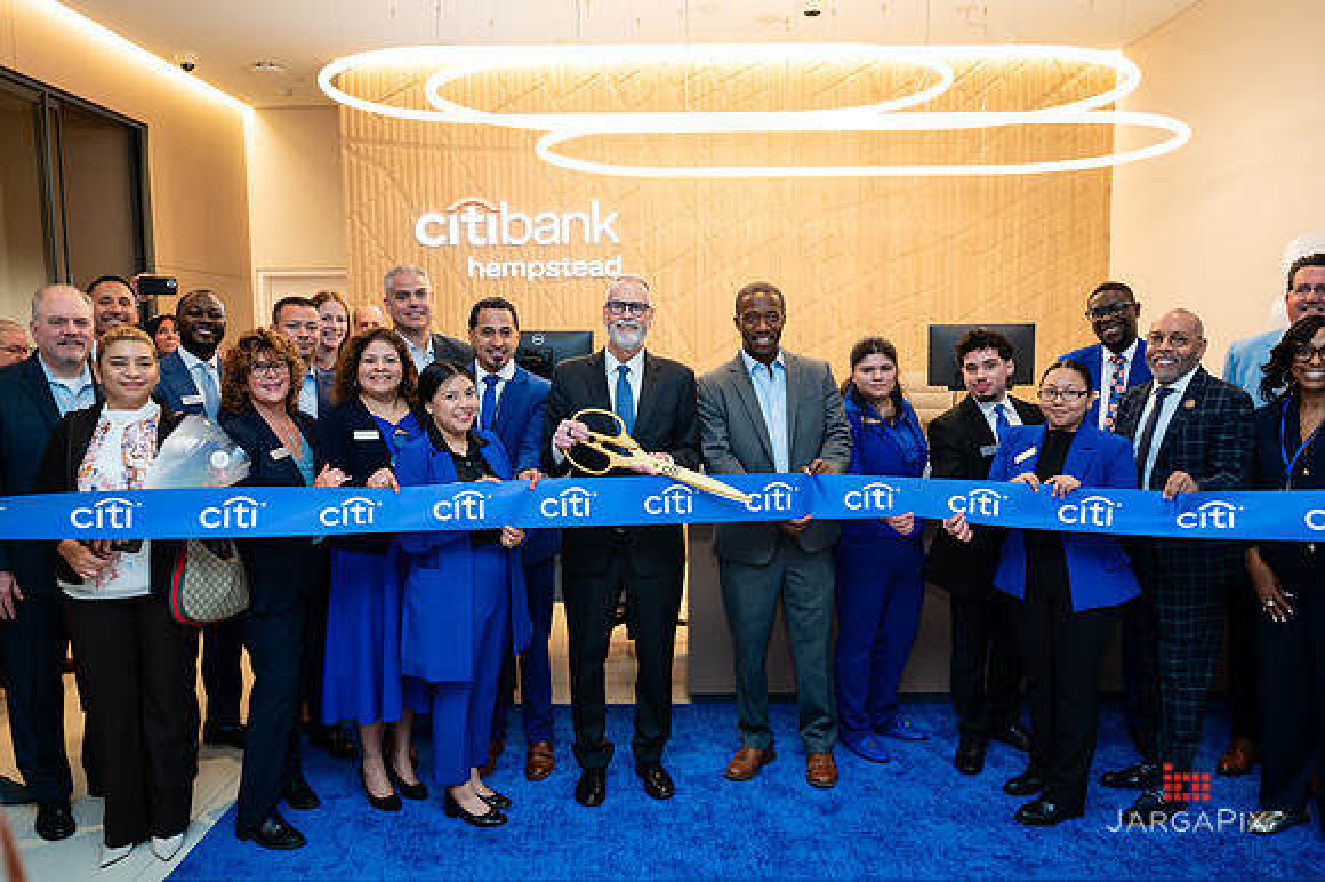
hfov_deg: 63.4
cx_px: 662
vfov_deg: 44.7
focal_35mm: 29
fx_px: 1073
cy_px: 441
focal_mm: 28
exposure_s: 1/200
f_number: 3.2
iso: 400
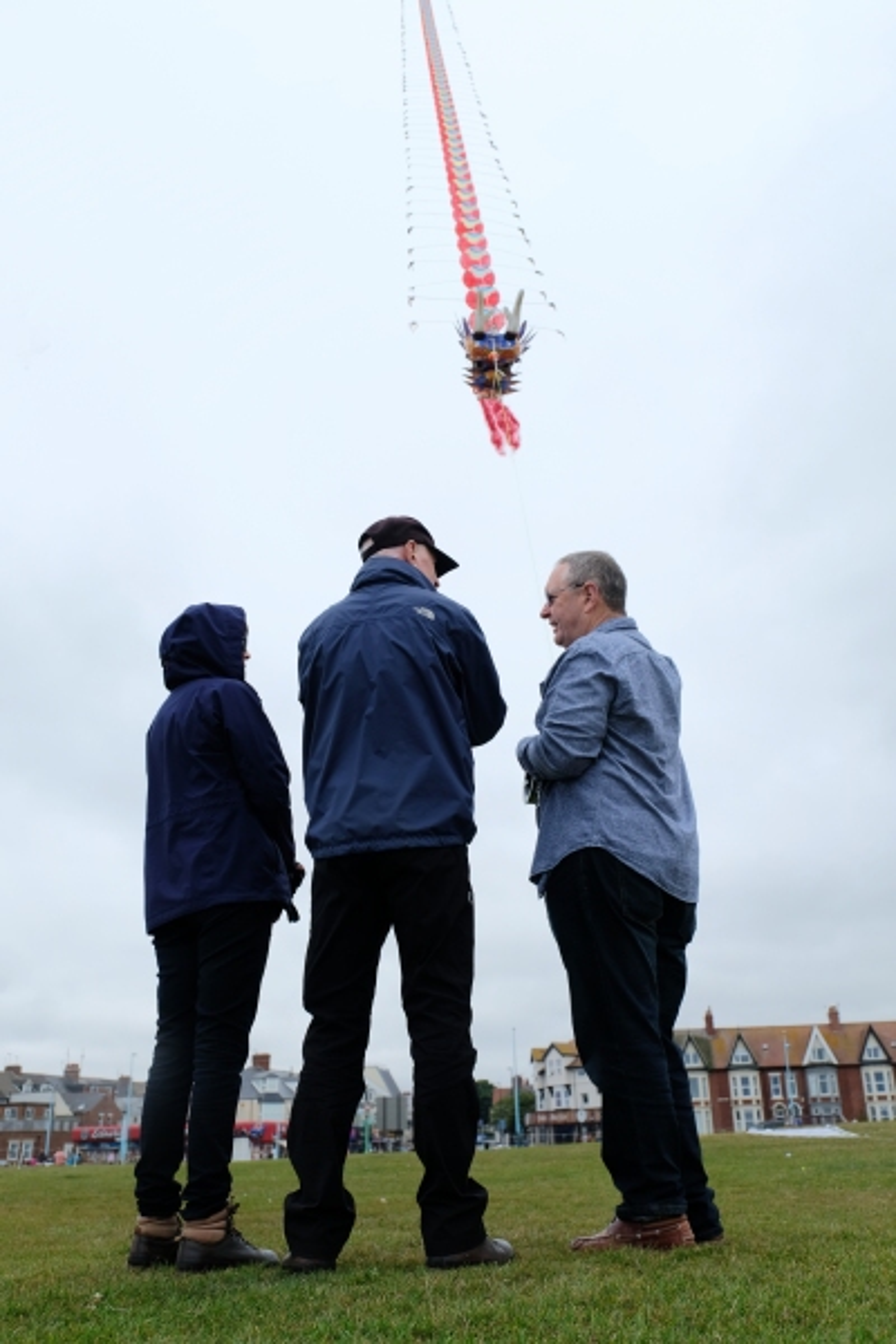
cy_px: 672
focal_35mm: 30
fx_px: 1120
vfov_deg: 61.9
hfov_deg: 43.6
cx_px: 448
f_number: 5
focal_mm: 20
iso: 200
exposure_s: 1/400
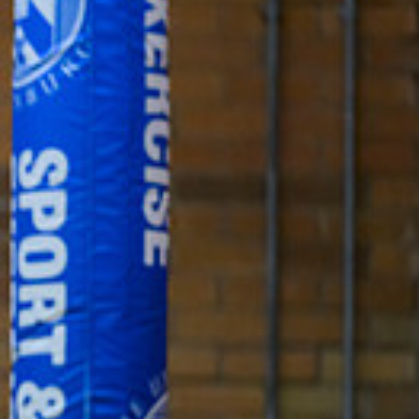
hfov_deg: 2.3
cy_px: 417
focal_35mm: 755
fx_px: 10339
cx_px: -461
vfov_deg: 2.3
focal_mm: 200
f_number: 2.8
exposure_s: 1/1000
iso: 5000
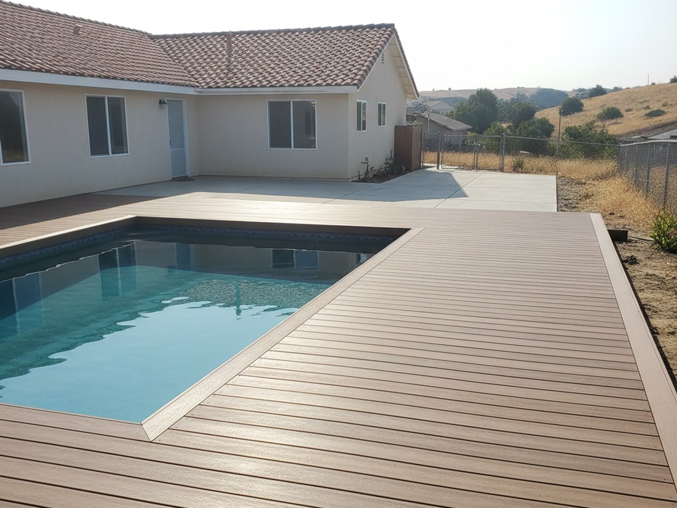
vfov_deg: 53.1
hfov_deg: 67.3
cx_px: 338
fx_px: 508
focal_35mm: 26
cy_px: 254
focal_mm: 5.7
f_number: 1.6
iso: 493
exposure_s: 1/196
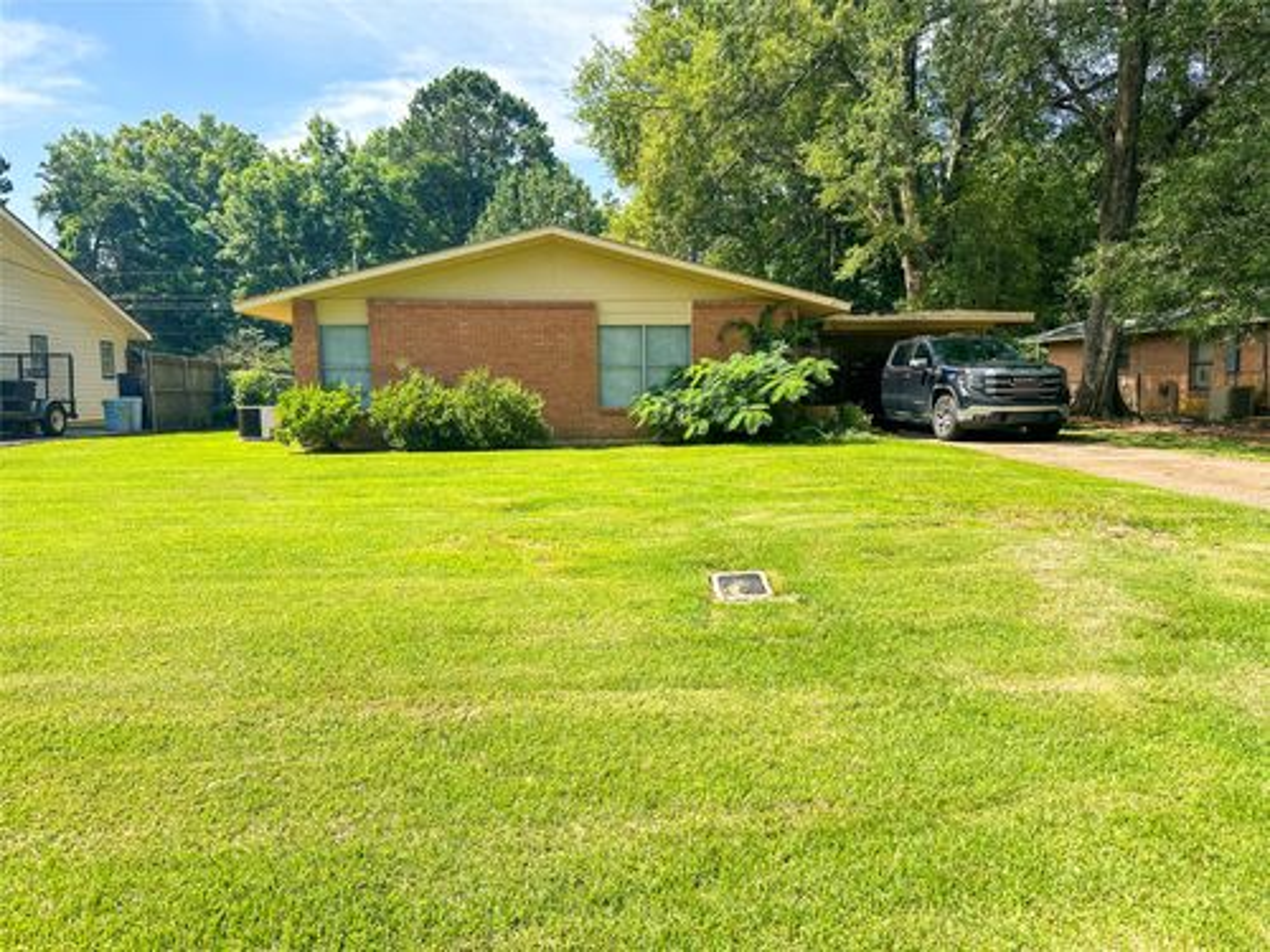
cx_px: 635
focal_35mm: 24
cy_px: 476
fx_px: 881
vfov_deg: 56.8
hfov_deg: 71.6
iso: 80
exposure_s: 1/2353
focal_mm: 6.86
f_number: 1.78
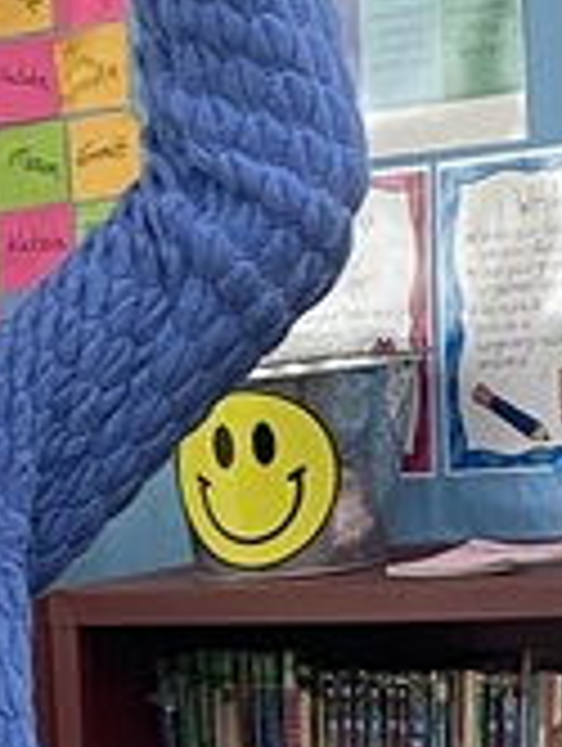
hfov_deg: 8.6
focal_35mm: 160
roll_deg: +7.7
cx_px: -706
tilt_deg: -15.6
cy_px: 1390
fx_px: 3455
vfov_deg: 11.4
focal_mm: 4.25
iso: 100
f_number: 1.8
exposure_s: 1/60
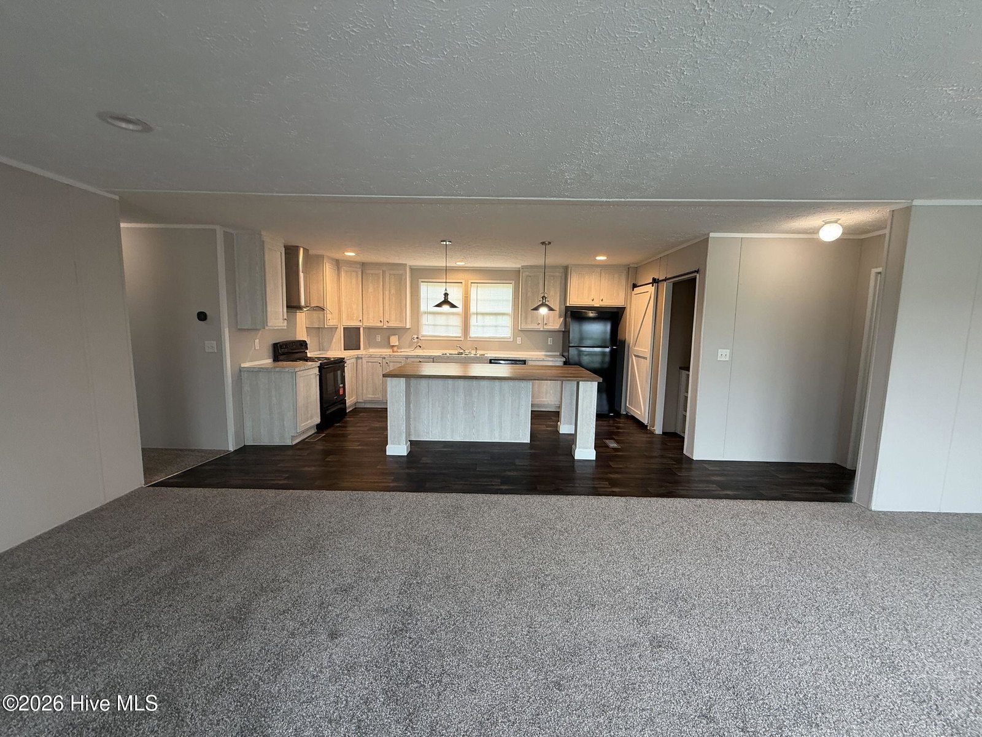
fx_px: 397
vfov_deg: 85.7
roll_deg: -0.8
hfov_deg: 102.1
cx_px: 491
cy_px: 368
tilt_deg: -7.7
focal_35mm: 14
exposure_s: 1/60
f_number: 2.2
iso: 200
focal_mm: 2.22
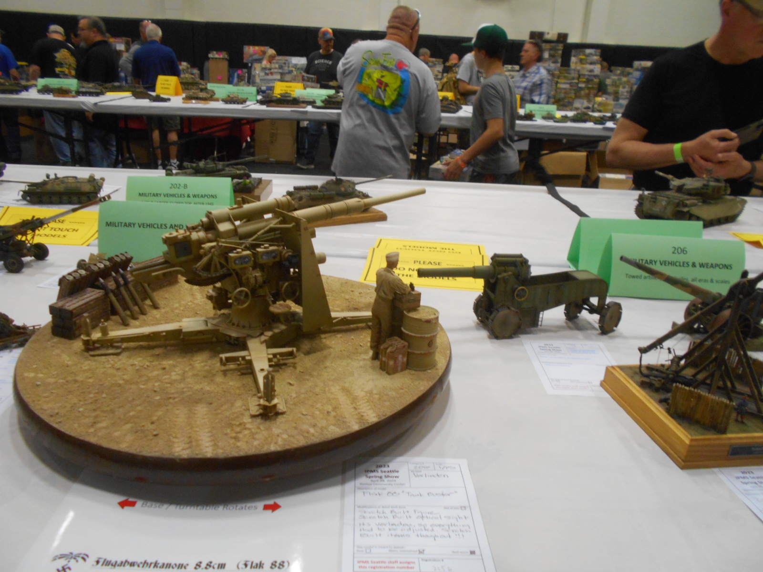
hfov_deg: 67.3
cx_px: 382
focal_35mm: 26
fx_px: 573
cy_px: 286
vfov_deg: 53.1
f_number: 3.2
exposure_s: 1/30
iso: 320
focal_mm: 4.6
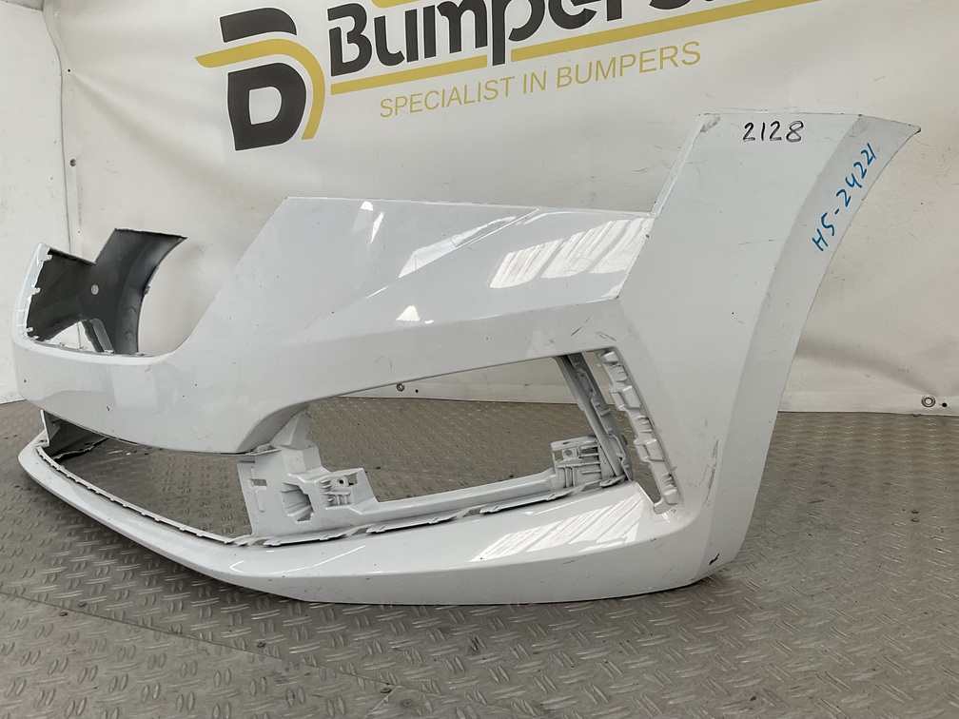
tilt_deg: -10.8
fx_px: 803
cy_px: 360
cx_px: 480
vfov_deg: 48.2
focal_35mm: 29
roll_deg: +2.8
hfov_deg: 61.7
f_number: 1.8
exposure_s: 1/276
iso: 16
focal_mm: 3
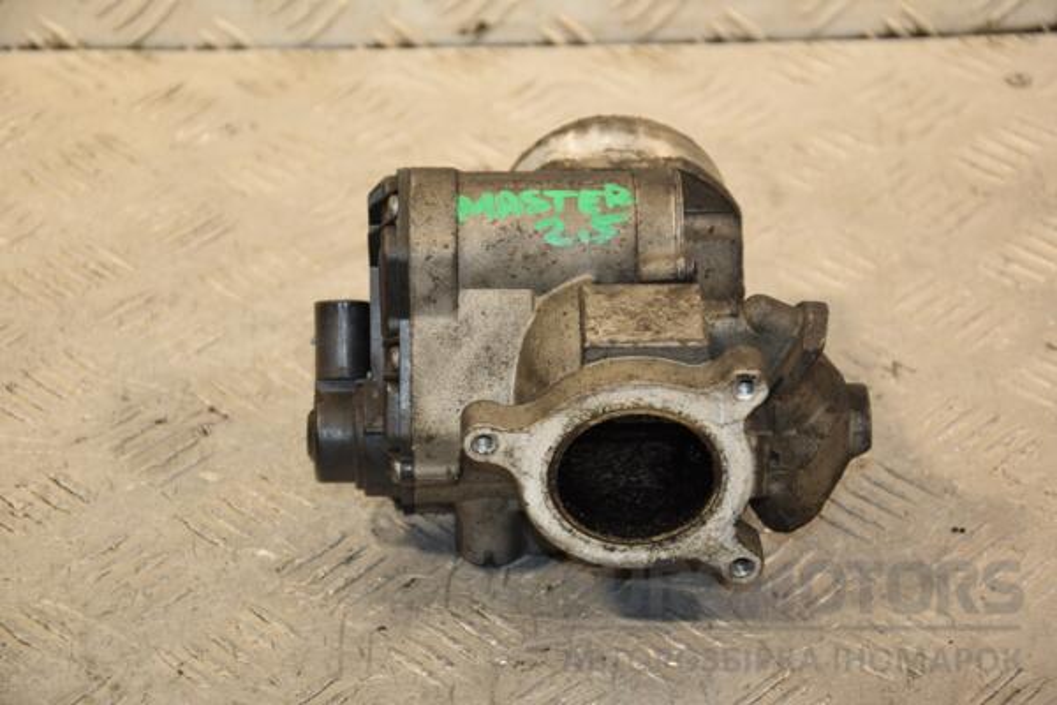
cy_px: 352
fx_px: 3303
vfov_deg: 12.2
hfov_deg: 18.2
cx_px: 528
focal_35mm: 112
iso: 800
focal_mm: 75
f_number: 5.3
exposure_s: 1/160
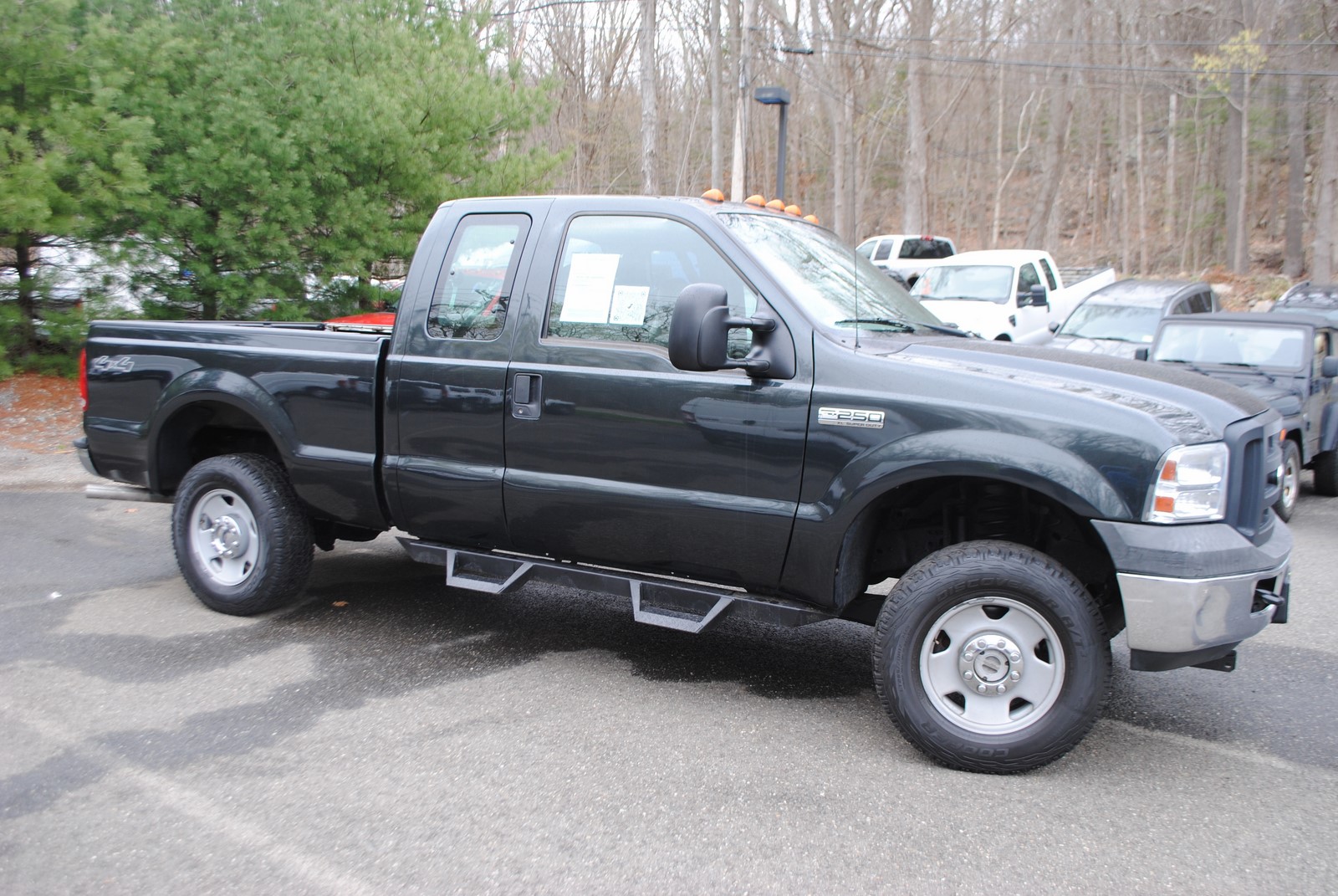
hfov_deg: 57.2
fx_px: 1228
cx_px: 669
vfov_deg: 40.1
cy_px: 448
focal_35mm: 33
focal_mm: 22
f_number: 5.6
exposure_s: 1/125
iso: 125
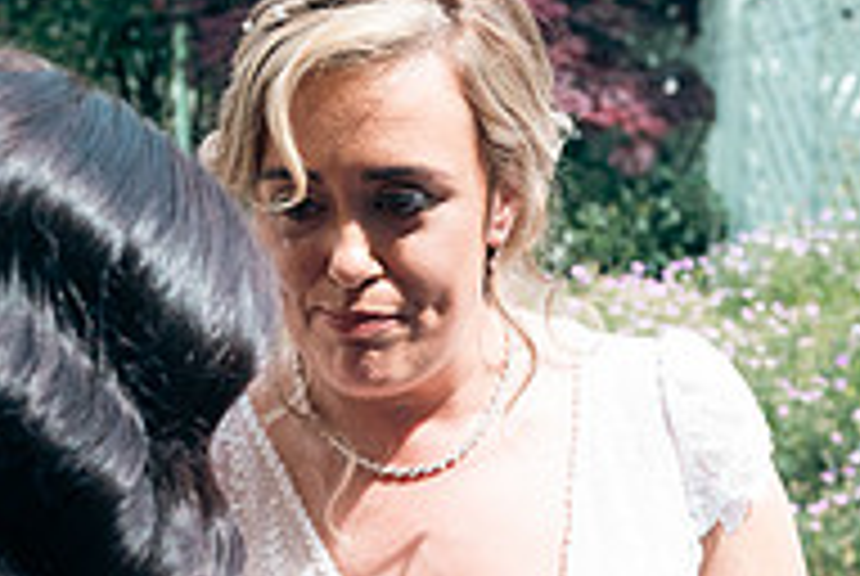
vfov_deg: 14.0
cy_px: 515
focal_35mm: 97
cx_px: 293
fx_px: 2321
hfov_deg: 20.9
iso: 100
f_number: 5
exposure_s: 1/200
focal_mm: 32
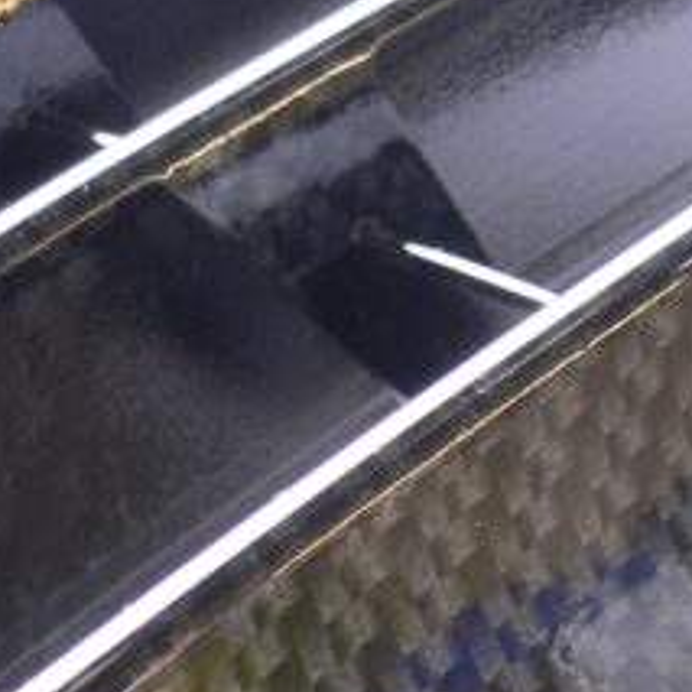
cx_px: 708
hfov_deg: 14.8
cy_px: 611
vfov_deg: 14.9
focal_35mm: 116
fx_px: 2624
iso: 150
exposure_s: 1/13
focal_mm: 5.8
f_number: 2.8
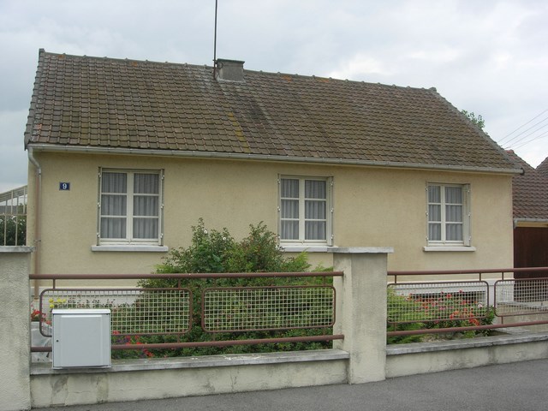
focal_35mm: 38
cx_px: 274
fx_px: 602
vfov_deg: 37.7
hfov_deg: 49.0
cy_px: 206
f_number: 4.8
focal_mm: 7.8
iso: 64
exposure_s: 1/233
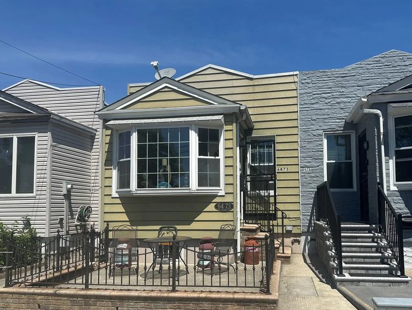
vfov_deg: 48.0
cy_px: 185
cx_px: 231
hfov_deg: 61.5
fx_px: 345
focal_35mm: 29
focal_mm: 6.86
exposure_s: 1/6623
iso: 80
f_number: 1.78
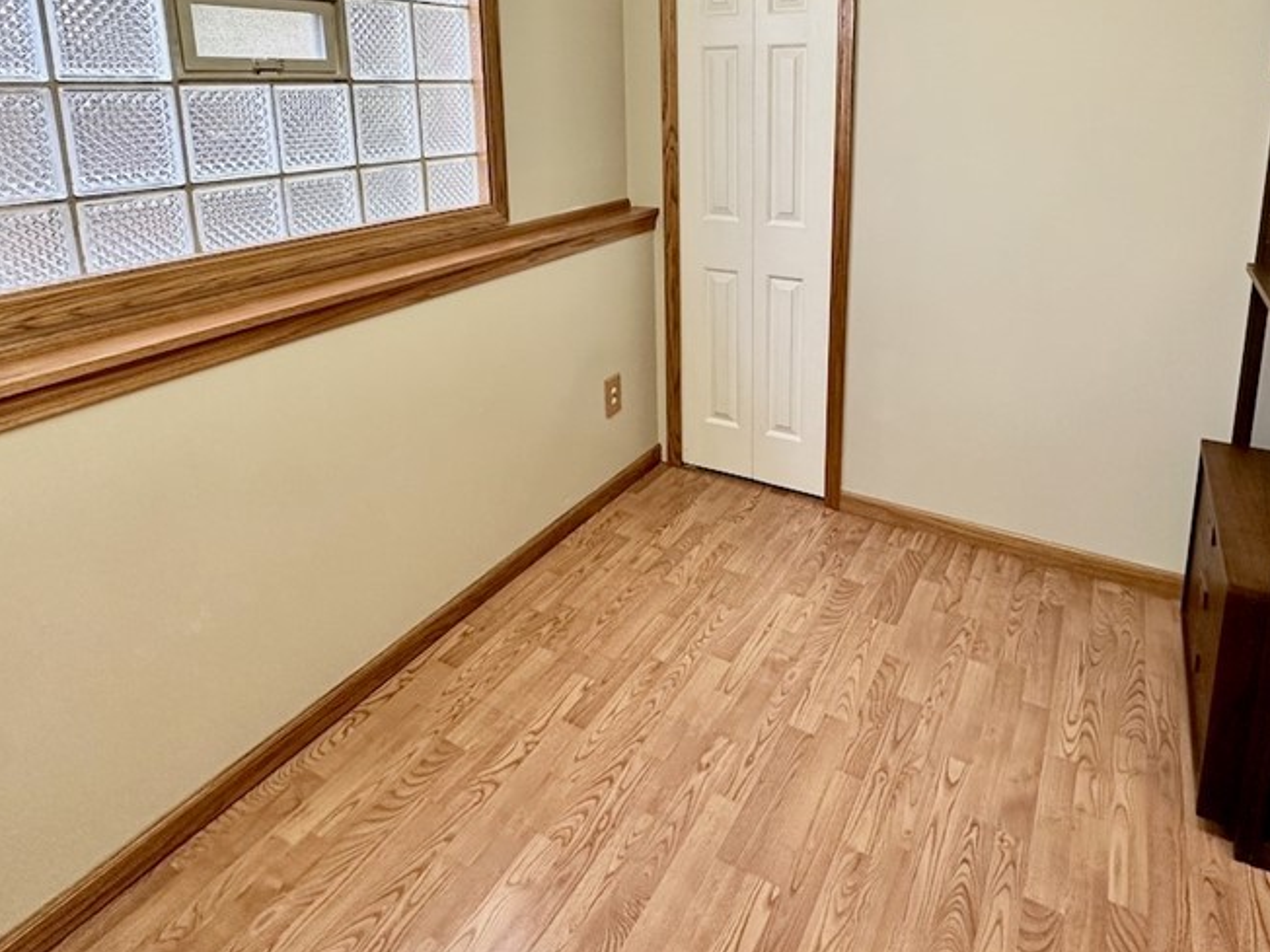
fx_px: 807
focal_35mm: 22
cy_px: 243
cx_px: 697
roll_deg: +0.4
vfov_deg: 58.1
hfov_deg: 76.2
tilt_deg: -10.5
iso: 200
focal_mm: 2.22
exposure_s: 1/60
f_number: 2.2
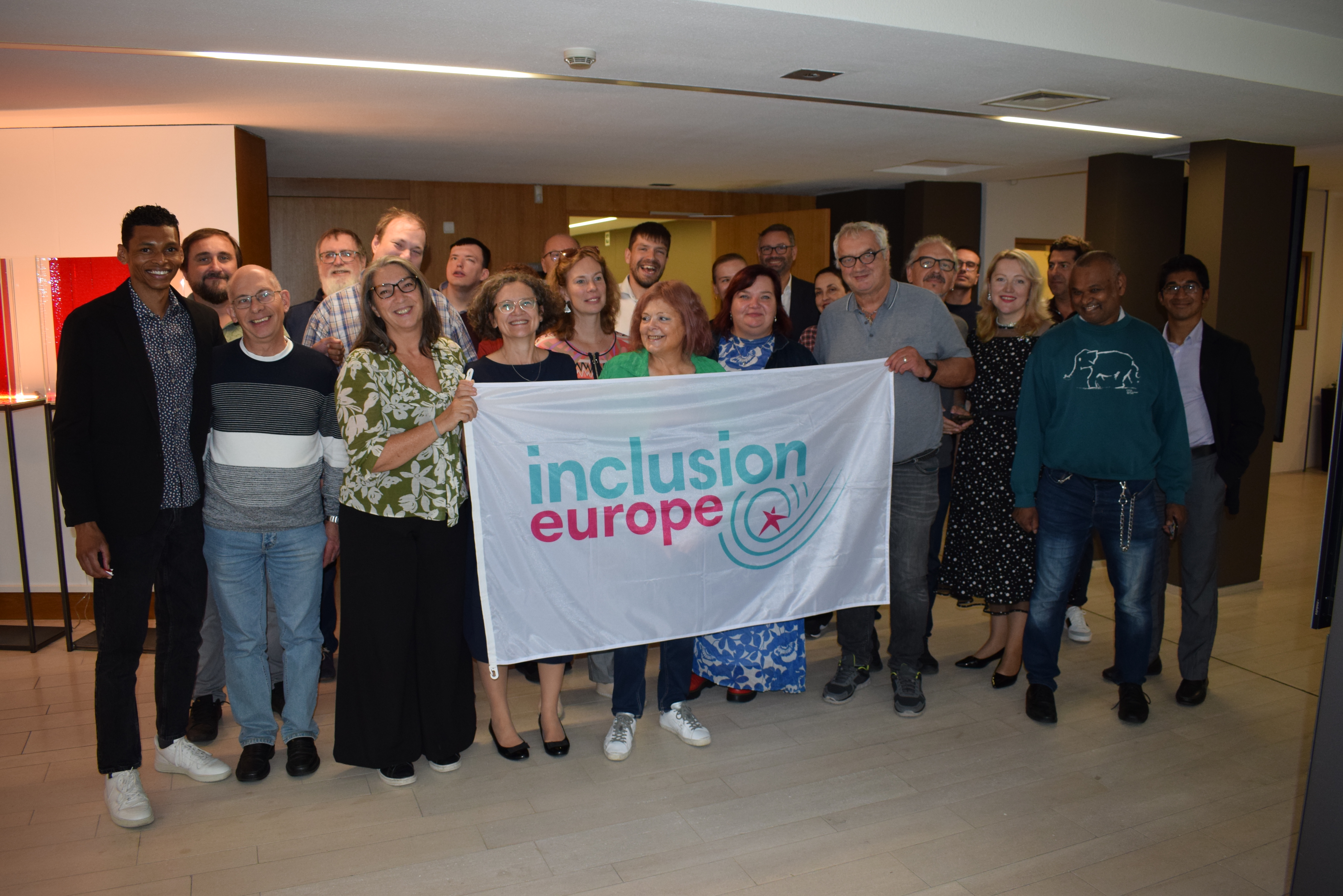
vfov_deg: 48.0
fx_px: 1007
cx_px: 672
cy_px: 448
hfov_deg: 67.4
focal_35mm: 27
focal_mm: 18
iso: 800
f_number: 4.5
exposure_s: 1/80
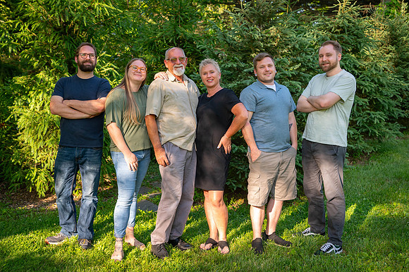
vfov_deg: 30.2
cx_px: 193
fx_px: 504
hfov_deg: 44.1
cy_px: 125
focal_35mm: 44
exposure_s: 1/640
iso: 800
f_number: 4
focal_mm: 40
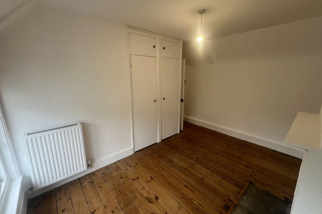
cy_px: 102
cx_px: 163
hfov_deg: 104.3
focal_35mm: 14
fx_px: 125
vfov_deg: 81.1
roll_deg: -0.1
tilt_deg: -12.3
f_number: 1.8
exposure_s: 1/99
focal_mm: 1.57
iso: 64
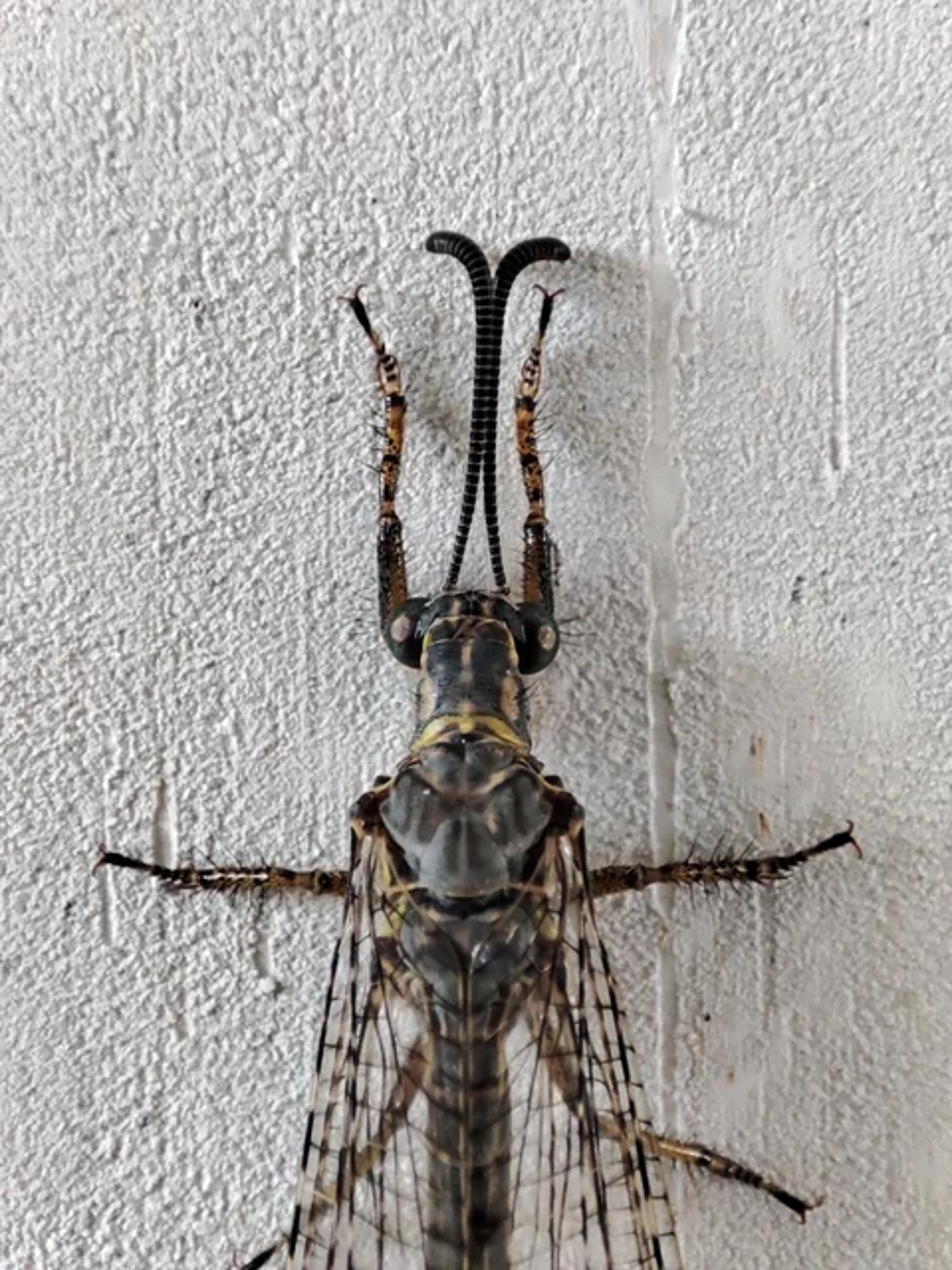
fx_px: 843
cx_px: 476
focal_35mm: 23
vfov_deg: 73.9
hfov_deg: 58.9
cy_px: 635
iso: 400
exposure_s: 1/101
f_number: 2.4
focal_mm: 4.03
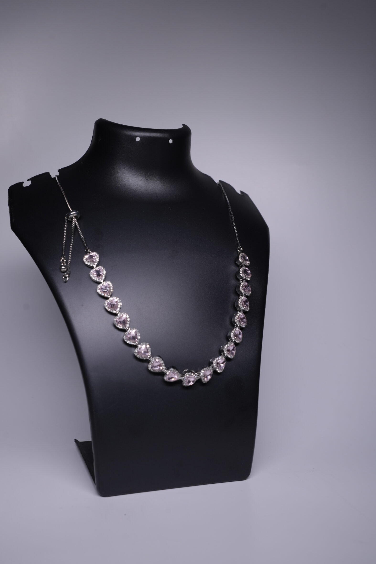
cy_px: 292
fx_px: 595
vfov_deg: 50.7
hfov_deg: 35.0
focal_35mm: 38
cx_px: 181
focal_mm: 35
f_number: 7.1
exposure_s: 1/160
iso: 400
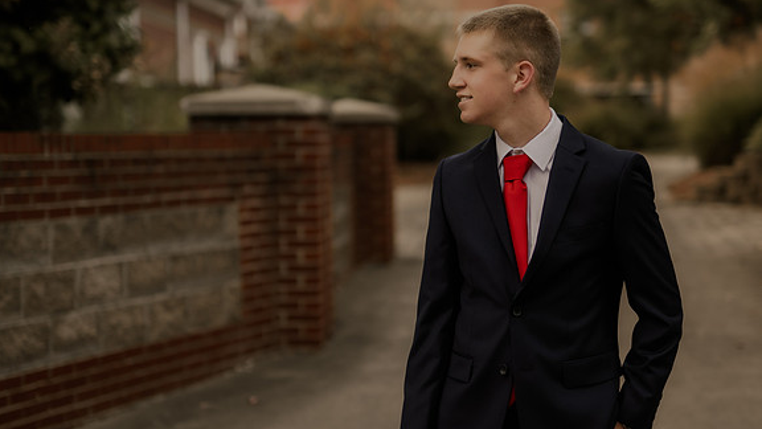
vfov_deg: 15.3
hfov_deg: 26.8
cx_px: 381
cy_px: 209
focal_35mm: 79
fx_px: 1596
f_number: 1.4
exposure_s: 1/320
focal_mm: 50
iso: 100
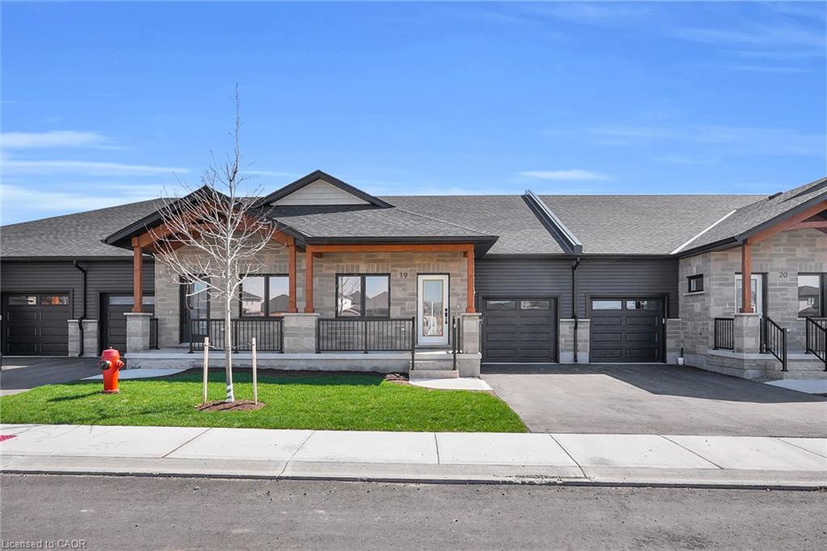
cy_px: 276
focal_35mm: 21
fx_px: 482
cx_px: 414
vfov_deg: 59.5
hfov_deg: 81.2
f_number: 9
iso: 250
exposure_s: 1/500
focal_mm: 14
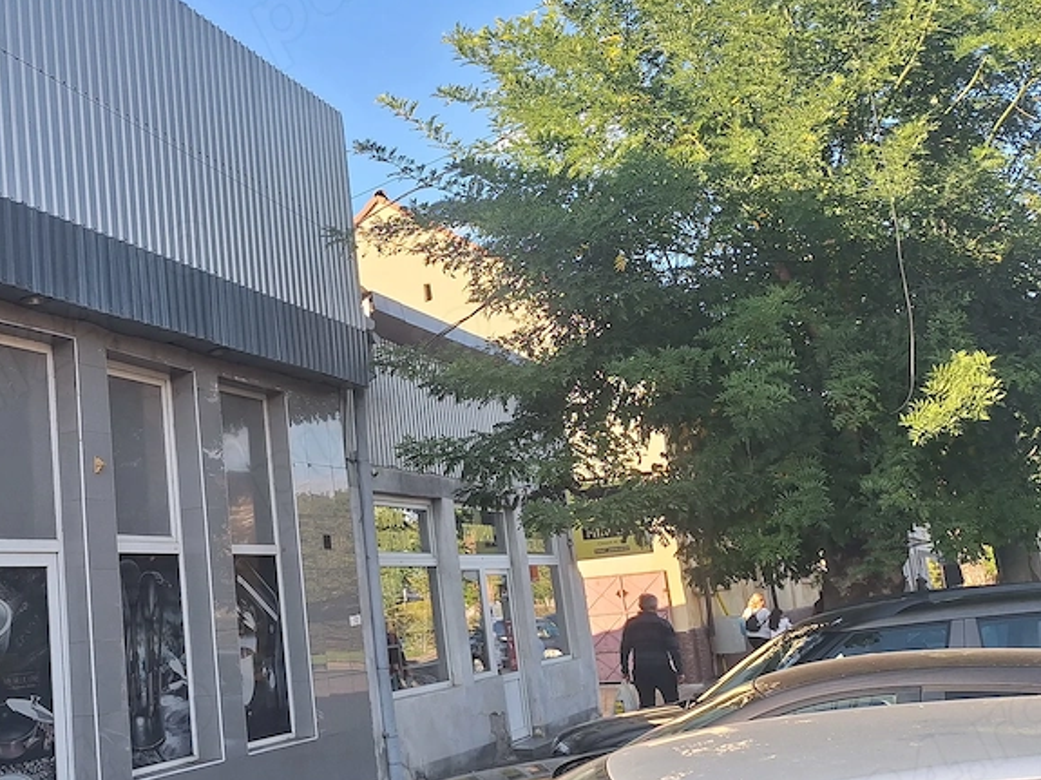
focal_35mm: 40
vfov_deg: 35.9
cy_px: 396
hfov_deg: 44.8
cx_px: 230
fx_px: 1203
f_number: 1.8
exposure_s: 1/752
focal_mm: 5.54
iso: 40
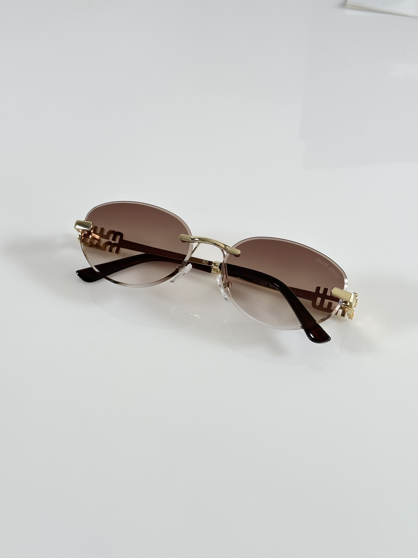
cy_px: 279
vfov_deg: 39.7
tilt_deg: -49.2
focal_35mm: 48
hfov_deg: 30.3
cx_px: 209
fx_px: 773
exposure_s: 1/121
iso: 64
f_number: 1.78
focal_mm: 6.86
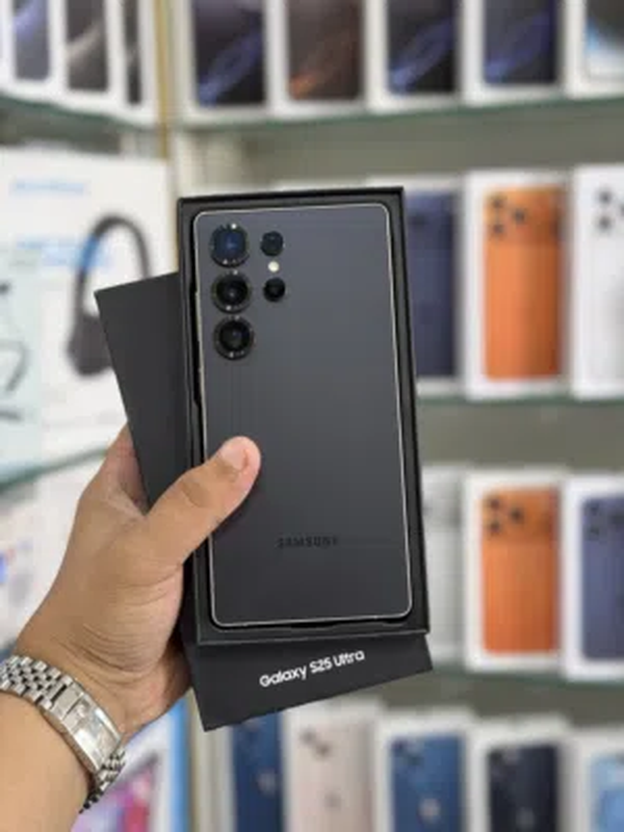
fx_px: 1154
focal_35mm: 48
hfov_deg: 30.3
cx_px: 312
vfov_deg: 39.7
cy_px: 416
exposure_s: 1/50
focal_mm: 6.76
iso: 64
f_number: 1.78
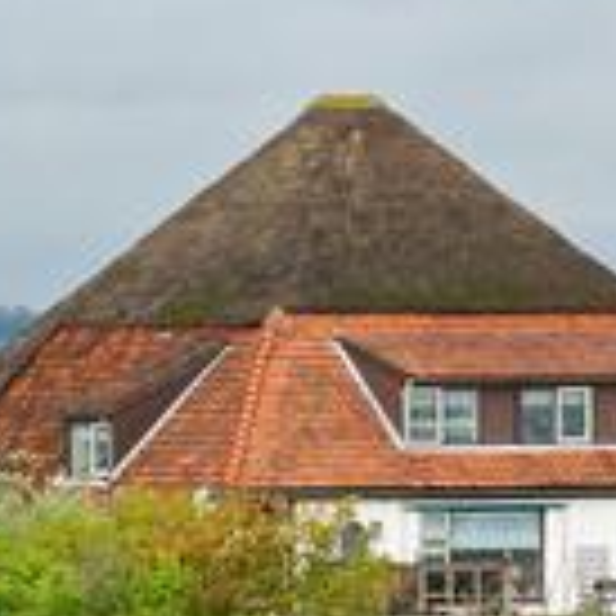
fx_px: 10852
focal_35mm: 539
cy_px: 598
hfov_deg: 3.2
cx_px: -54
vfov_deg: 3.2
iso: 400
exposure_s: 1/30
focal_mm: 100
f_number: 18
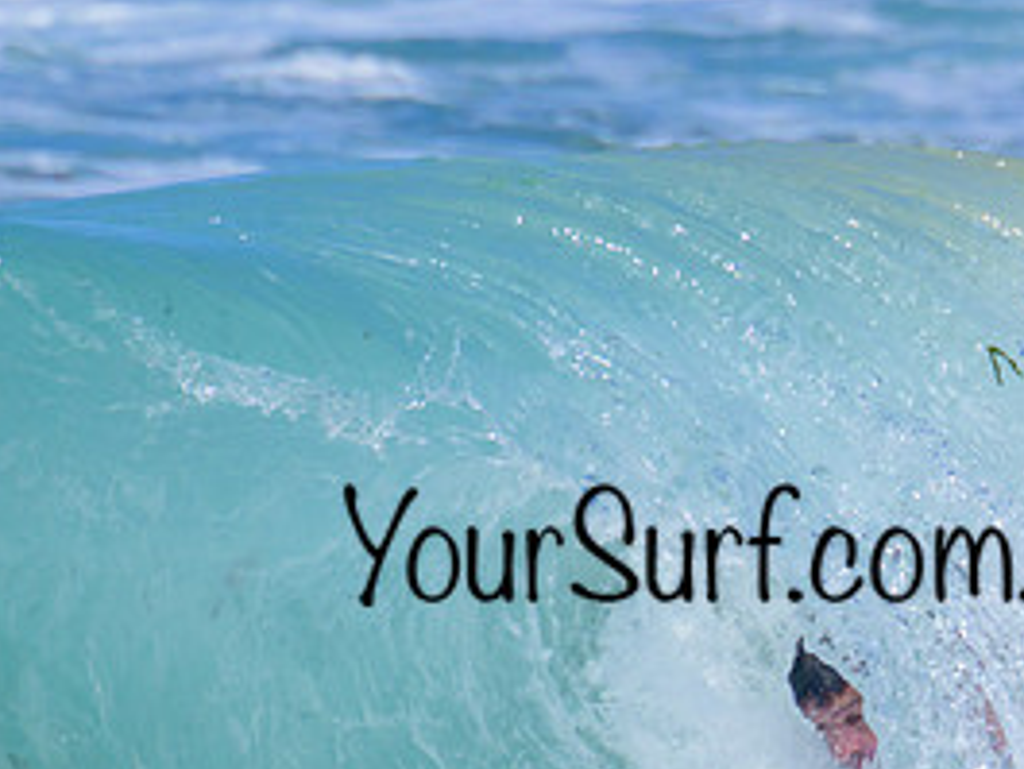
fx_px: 67773
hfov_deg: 0.9
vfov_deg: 0.7
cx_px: 1145
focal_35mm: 2290
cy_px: 519
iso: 640
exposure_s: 1/2000
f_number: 11
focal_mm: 800
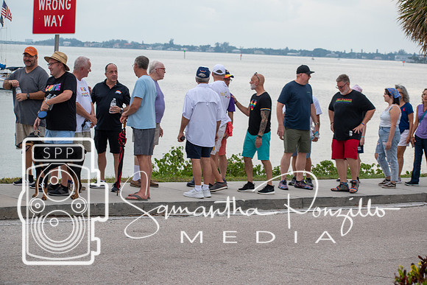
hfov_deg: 19.5
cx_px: 214
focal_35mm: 105
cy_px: 142
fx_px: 1246
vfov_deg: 13.0
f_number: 5.6
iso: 280
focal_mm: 70
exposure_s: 1/500
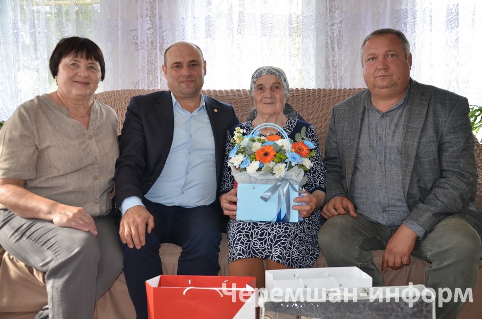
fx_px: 441
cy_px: 160
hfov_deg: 57.3
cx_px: 241
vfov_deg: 39.8
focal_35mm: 33
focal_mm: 22
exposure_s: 1/60
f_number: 3.8
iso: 720
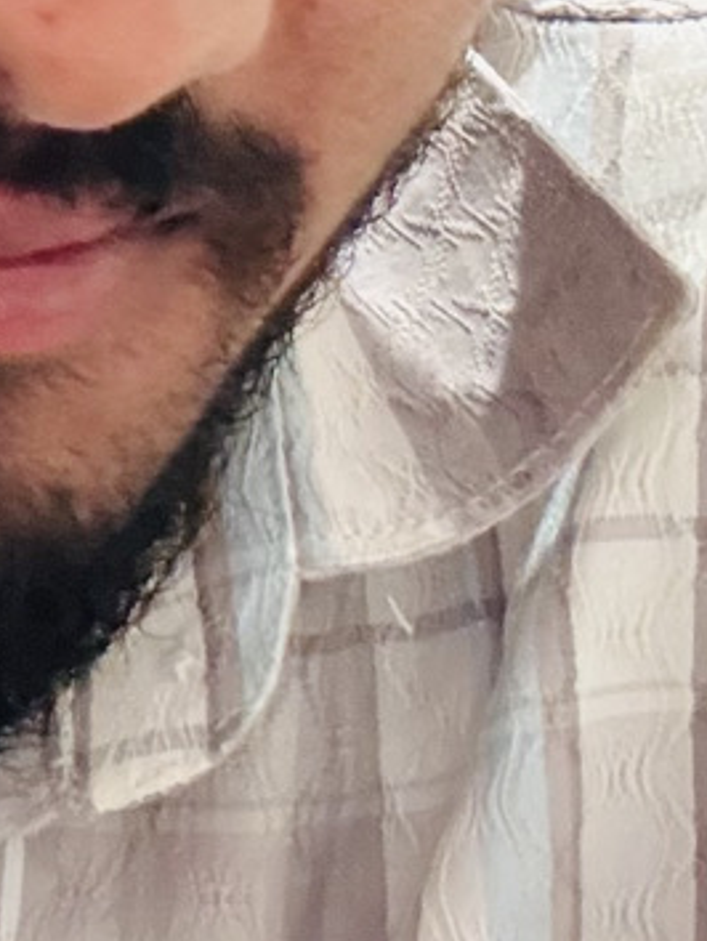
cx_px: -385
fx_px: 3318
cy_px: -883
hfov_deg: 11.6
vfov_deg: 13.9
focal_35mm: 122
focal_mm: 2.69
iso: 320
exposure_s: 1/33
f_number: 1.9
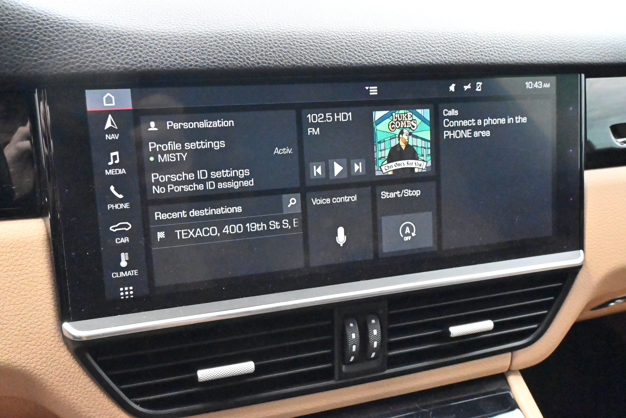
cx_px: 313
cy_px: 209
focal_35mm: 34
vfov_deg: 39.1
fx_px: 587
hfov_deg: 56.1
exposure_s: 1/1000
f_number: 8
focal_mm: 22.5
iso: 16000
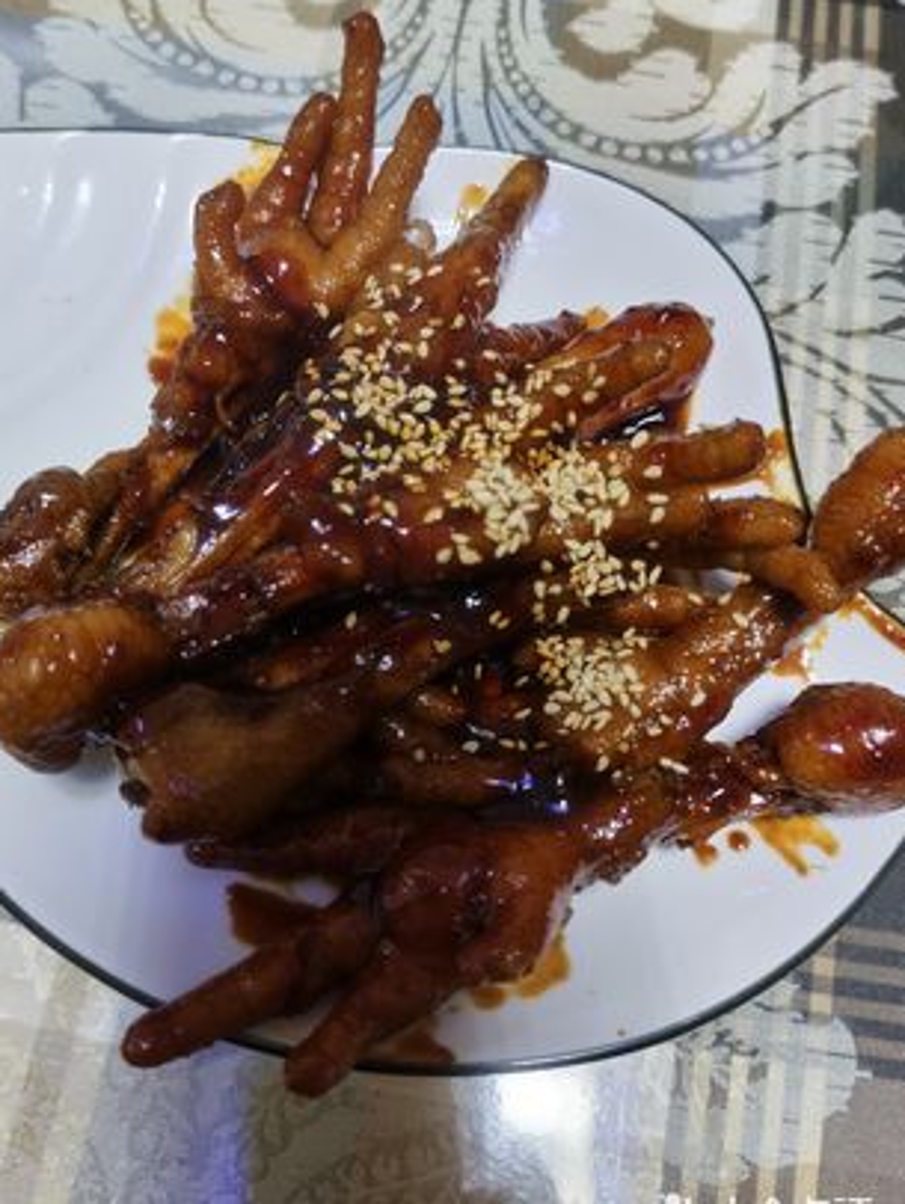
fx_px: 1079
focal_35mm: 31
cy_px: 590
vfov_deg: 58.3
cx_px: 401
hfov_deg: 45.4
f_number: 1.6
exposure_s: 1/50
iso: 250
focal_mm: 5.56
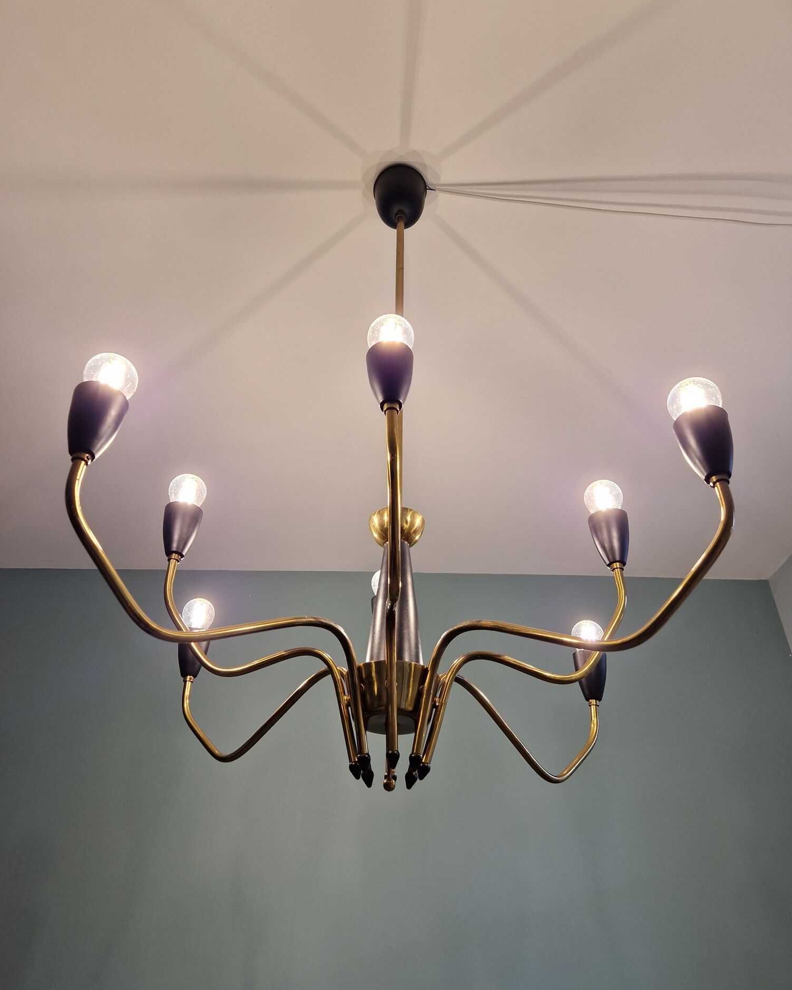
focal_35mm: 24
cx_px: 396
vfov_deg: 70.3
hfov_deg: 58.8
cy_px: 501
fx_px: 703
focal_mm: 5.4
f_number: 1.8
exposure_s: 1/100
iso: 100
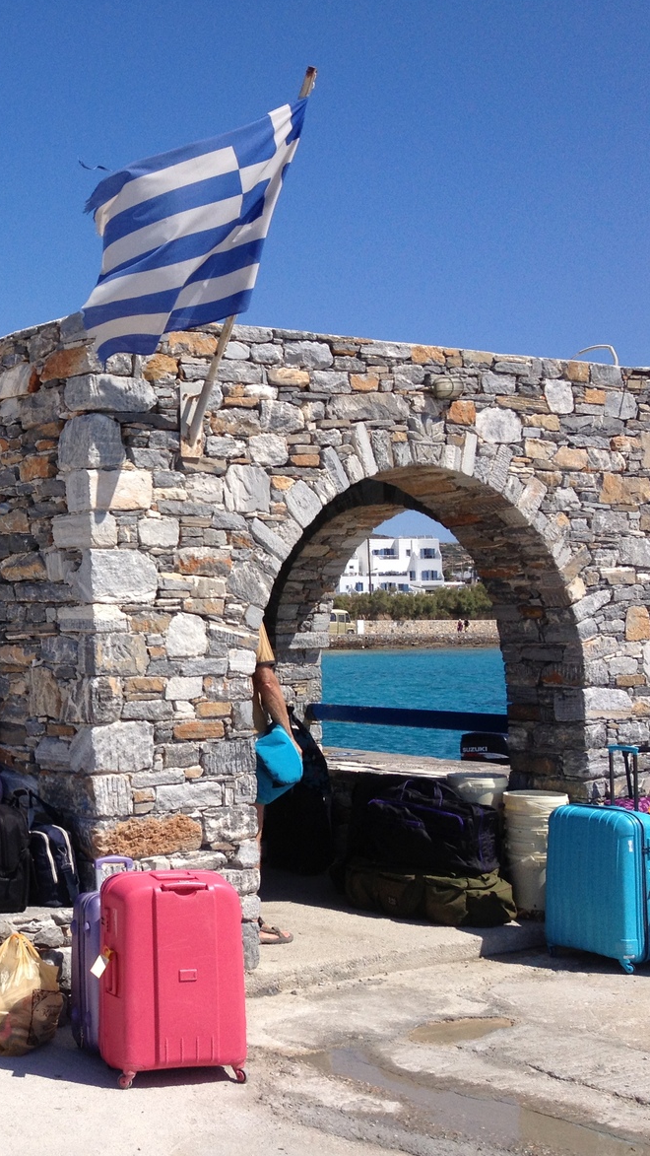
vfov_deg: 39.9
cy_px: 580
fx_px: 1593
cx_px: -90
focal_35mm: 52
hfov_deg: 21.7
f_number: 2.4
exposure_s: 1/2304
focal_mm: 4.28
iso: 50
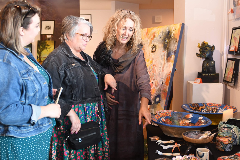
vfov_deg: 31.9
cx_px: 122
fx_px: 280
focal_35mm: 42
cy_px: 83
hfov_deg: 46.4
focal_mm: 24
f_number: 2.8
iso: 800
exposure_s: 1/100
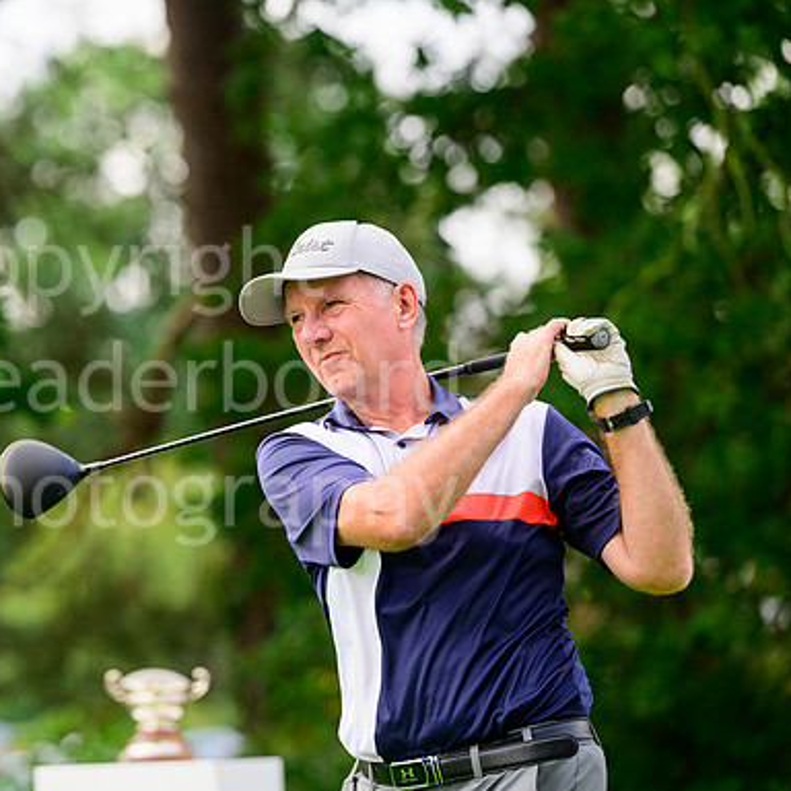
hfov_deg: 6.8
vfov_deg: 6.8
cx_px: 196
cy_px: 397
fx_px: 6644
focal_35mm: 257
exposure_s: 1/1600
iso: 640
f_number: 4
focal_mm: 200
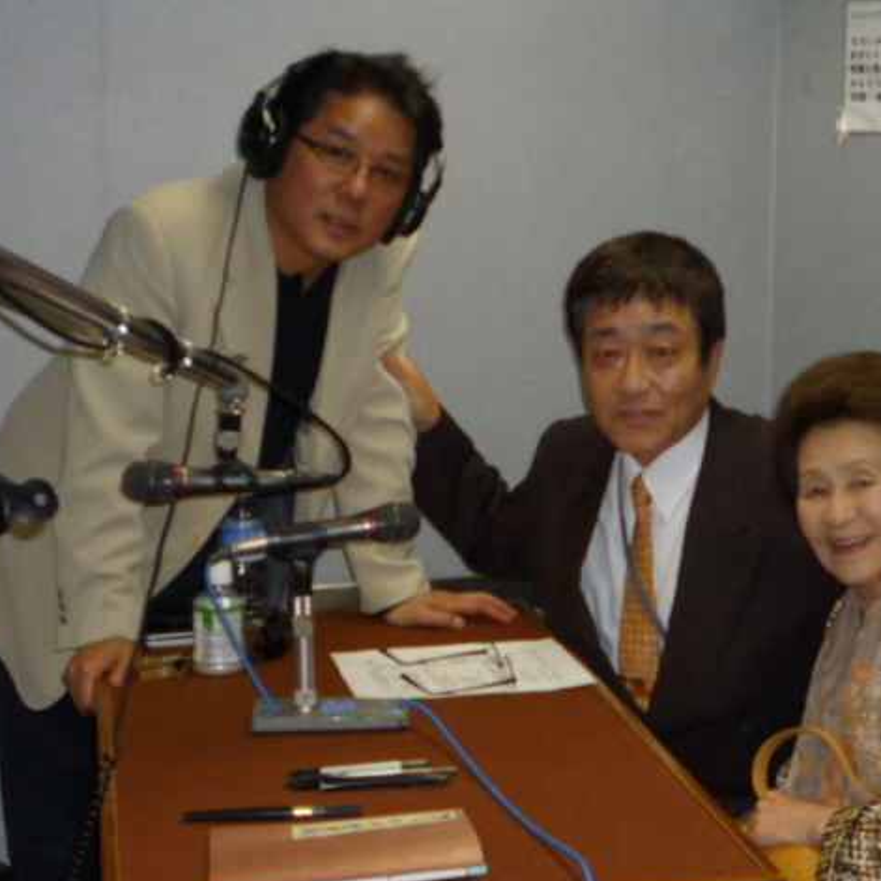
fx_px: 1900
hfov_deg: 26.0
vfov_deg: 26.1
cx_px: 552
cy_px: 447
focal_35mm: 66
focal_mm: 5.3
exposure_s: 1/30
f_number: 3.3
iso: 100
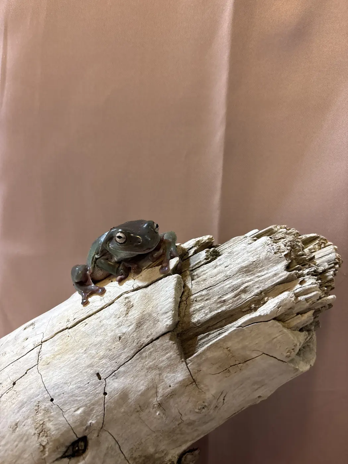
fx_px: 349
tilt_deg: -5.6
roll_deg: +0.3
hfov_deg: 53.1
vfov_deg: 67.3
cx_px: 174
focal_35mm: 26
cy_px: 232
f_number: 1.6
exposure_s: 1/60
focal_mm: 5.96
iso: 125
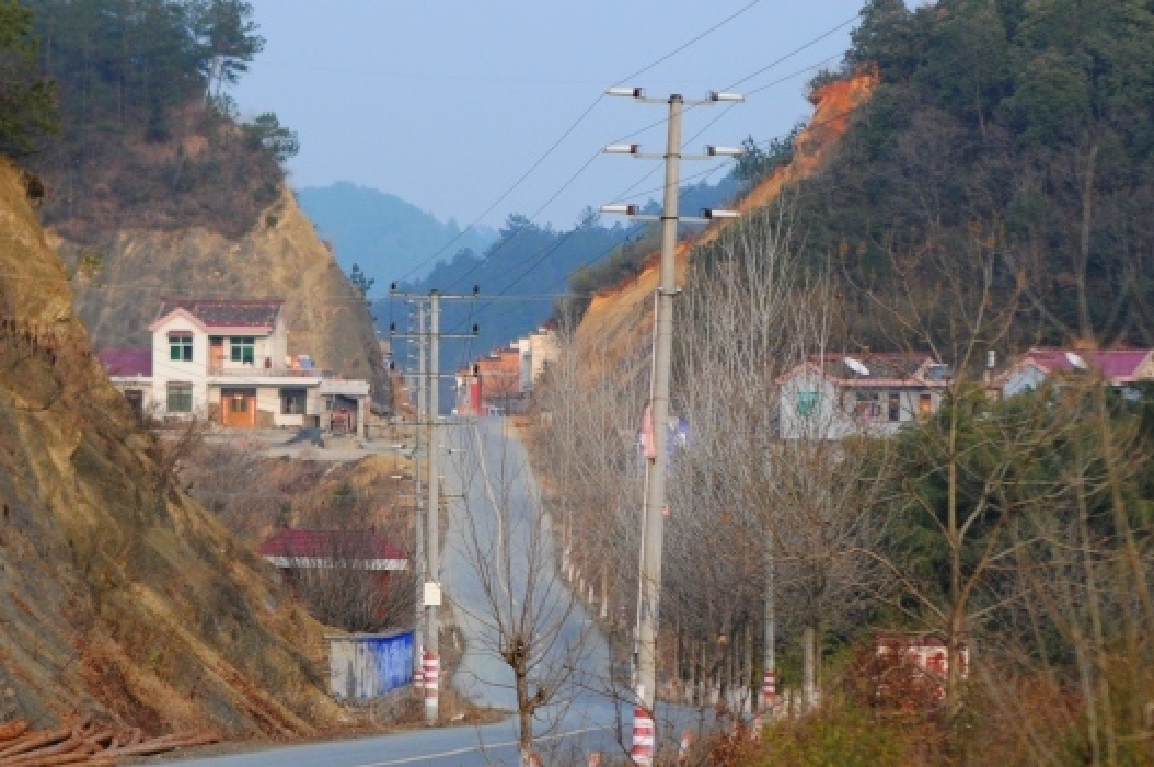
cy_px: 388
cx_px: 206
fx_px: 6531
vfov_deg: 6.7
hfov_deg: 10.1
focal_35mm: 204
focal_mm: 70
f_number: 3.2
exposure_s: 1/1600
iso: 500
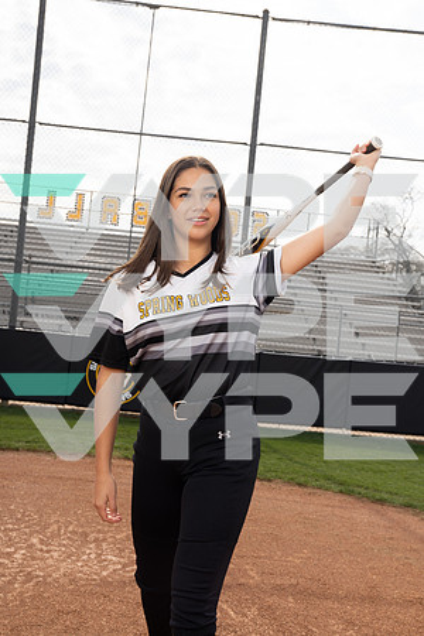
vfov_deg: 45.4
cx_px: 212
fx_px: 760
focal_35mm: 43
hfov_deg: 31.2
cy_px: 318
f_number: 8
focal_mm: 43
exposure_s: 1/200
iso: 125
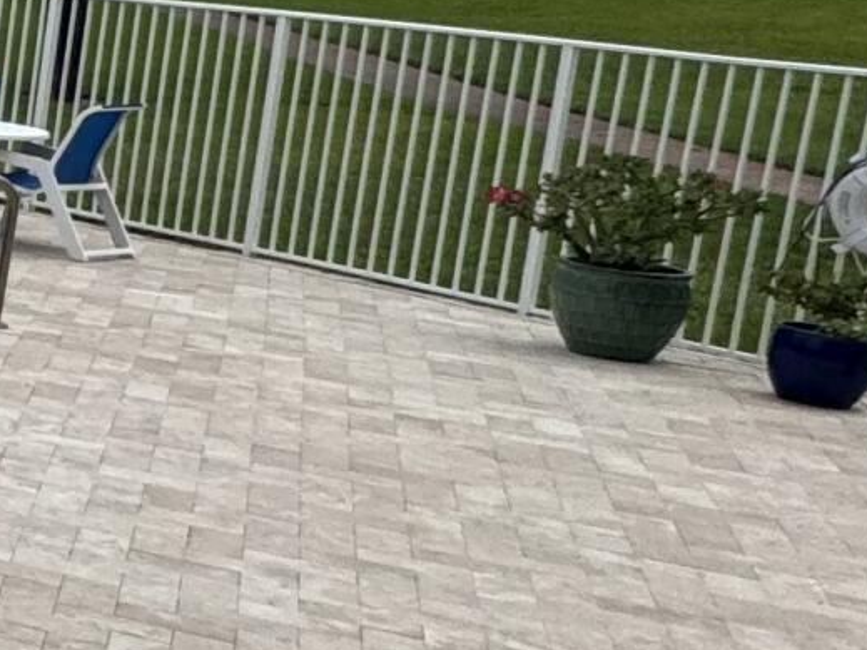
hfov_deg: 13.5
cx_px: -1415
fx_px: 2028
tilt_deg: -9.5
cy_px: 119
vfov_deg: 18.0
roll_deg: +0.5
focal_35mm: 81
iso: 50
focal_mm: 2.22
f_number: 2.2
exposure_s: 1/3247
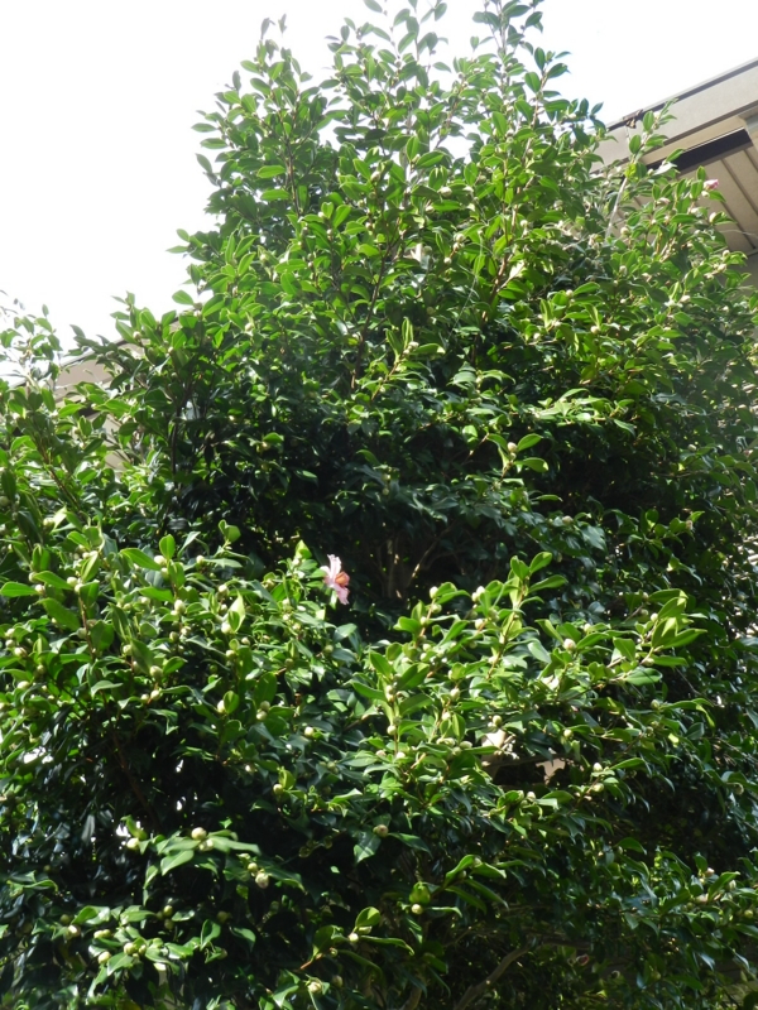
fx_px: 1547
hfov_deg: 27.5
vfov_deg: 36.2
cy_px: 505
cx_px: 379
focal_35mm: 53
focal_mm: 9.4
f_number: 4.4
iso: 160
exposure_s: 1/100
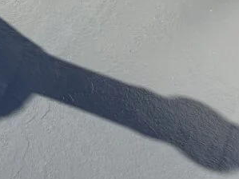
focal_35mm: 48
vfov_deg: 27.8
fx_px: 331
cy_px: -14
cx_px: -94
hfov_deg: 29.3
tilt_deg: -48.6
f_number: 2.2
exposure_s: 1/651
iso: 40
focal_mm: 2.22
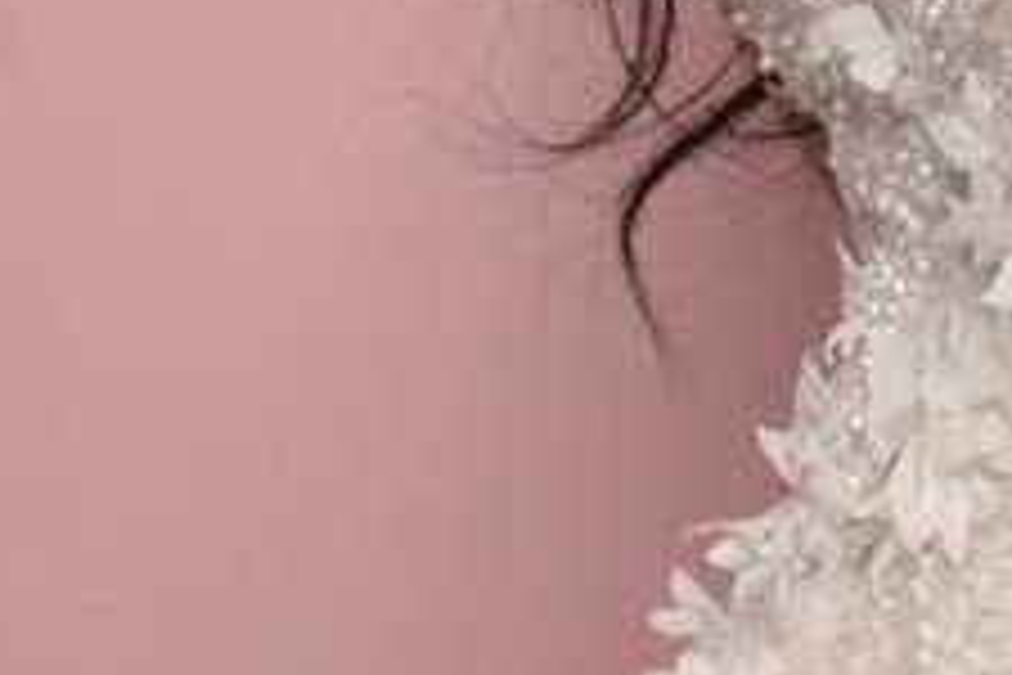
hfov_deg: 7.1
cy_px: -1368
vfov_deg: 4.9
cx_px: 2780
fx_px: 7493
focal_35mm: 267
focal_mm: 25
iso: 800
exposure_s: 1/160
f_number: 16
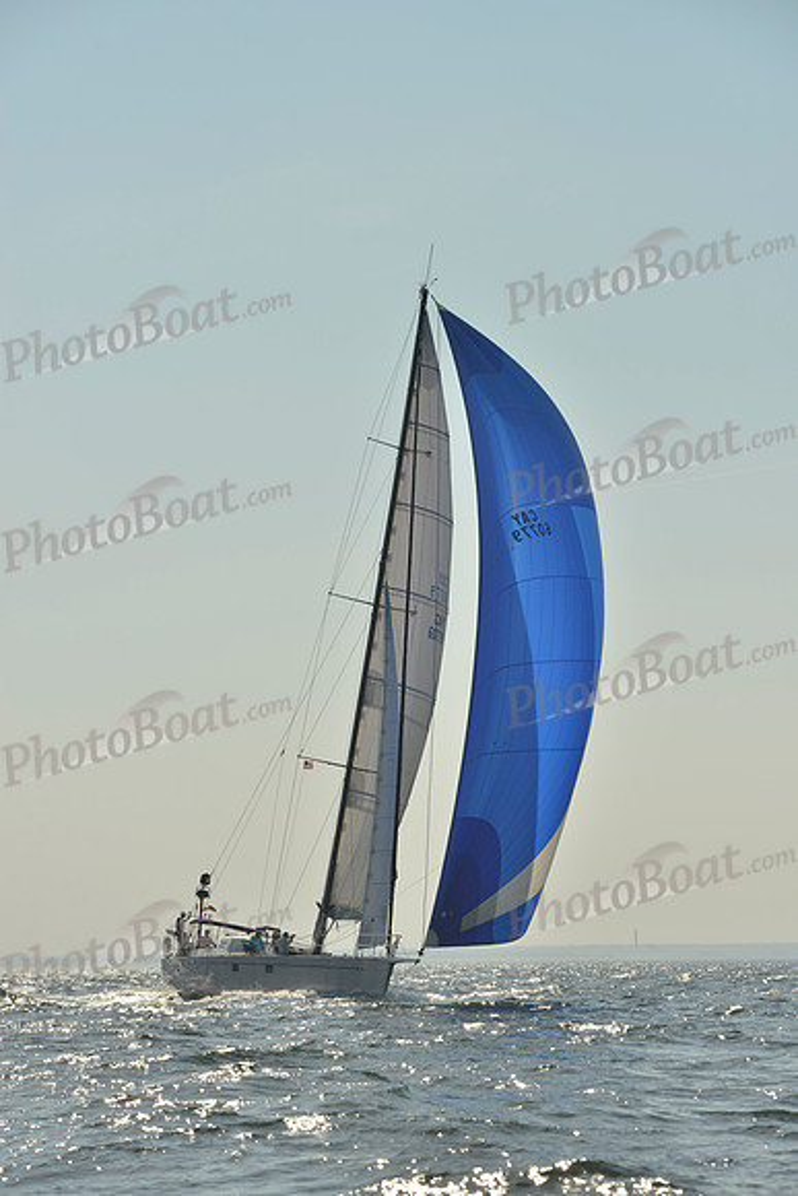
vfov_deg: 17.6
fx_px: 3854
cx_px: 399
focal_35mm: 116
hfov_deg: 11.8
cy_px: 598
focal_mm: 116
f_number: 9
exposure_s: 1/1600
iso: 200
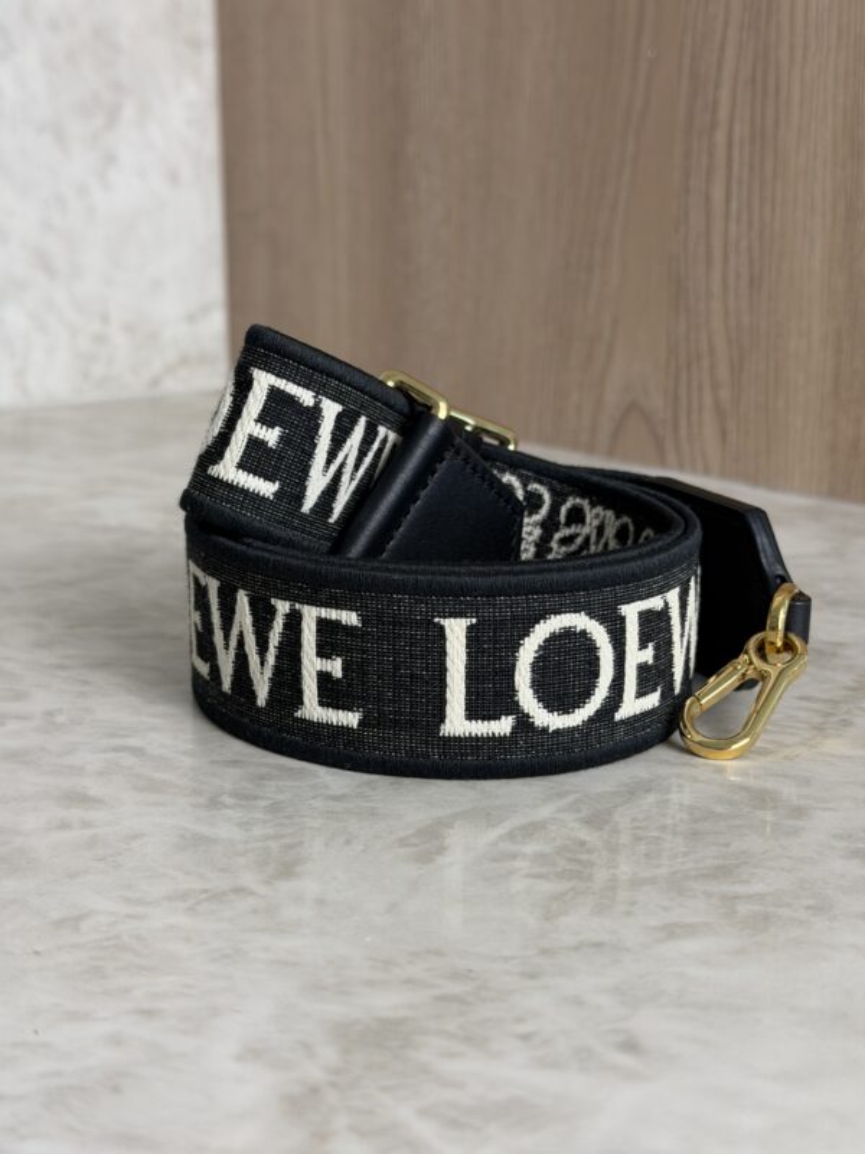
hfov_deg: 30.3
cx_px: 432
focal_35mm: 48
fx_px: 1599
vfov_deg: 39.7
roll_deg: -0.6
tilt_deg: -14.1
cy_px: 577
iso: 50
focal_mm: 6.76
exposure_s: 1/60
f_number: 1.78
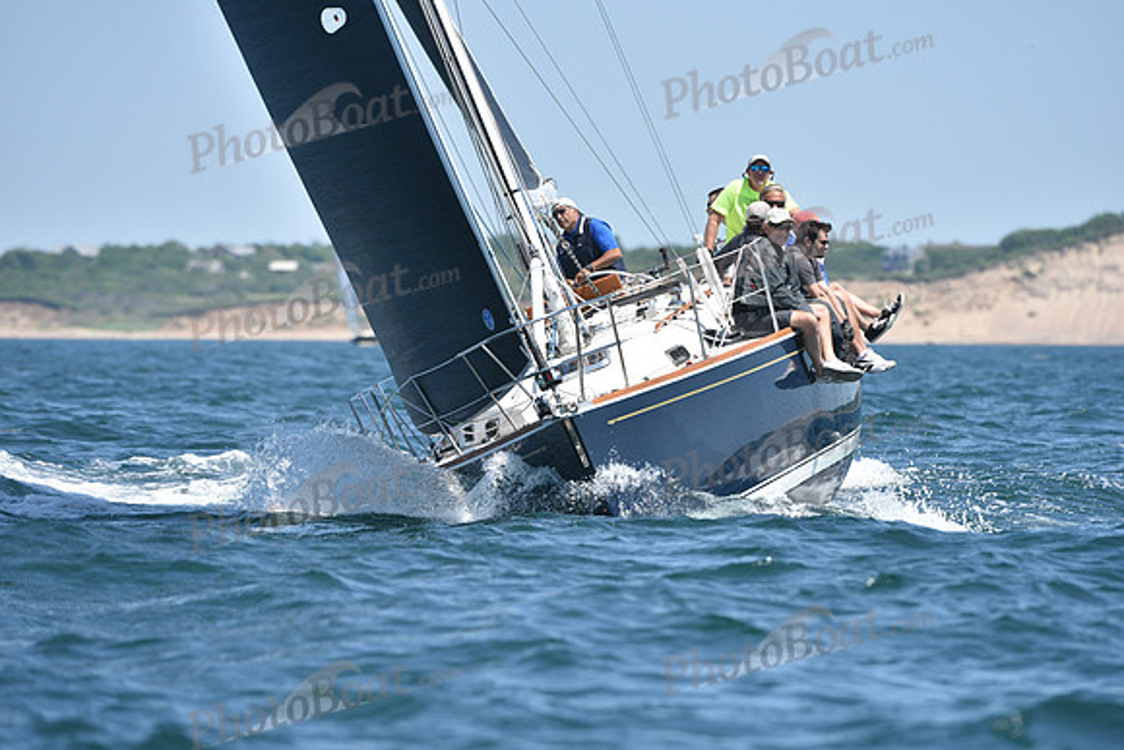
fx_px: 12491
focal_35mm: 400
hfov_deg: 5.2
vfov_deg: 3.4
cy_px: 375
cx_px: 562
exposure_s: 1/1000
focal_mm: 400
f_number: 6.3
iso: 320
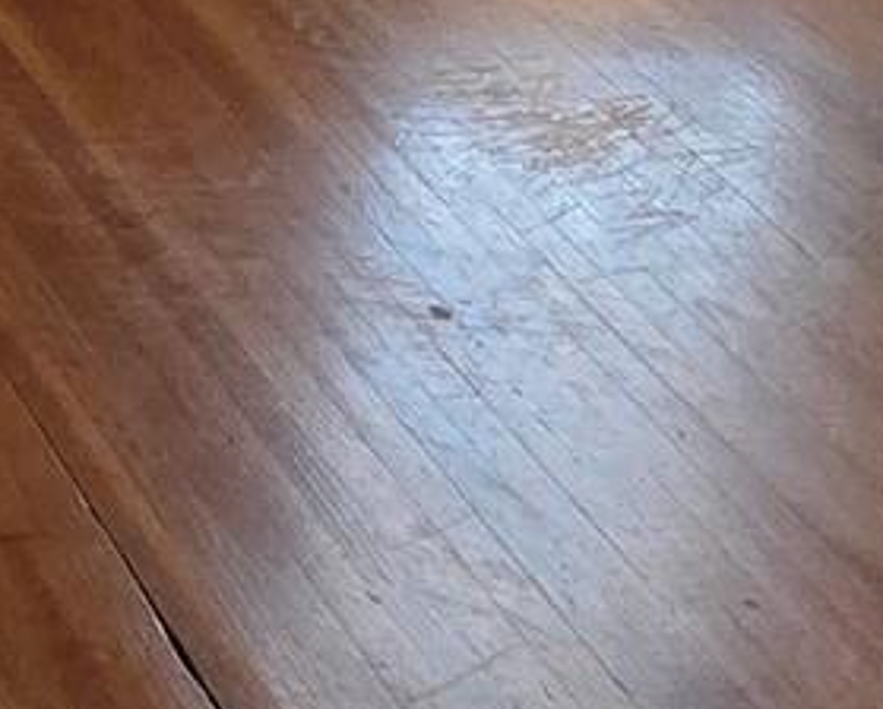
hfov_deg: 16.6
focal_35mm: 93
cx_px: -769
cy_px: -1041
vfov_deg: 12.6
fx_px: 2434
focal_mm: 2.2
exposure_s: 1/60.2
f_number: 1.9
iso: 400
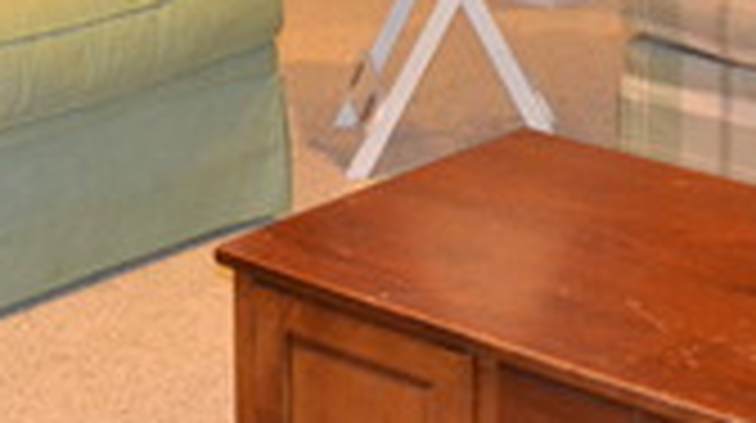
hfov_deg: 19.8
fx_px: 2162
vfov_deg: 10.7
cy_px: -250
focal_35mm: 108
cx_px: 446
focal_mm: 18
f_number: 3.5
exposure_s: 1/60
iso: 2800
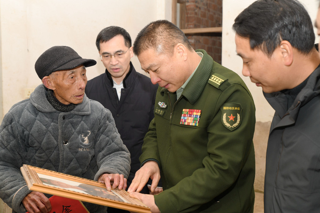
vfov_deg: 28.1
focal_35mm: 48
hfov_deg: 41.1
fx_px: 427
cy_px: 106
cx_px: 160
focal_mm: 48
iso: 320
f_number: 5.6
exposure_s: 1/60
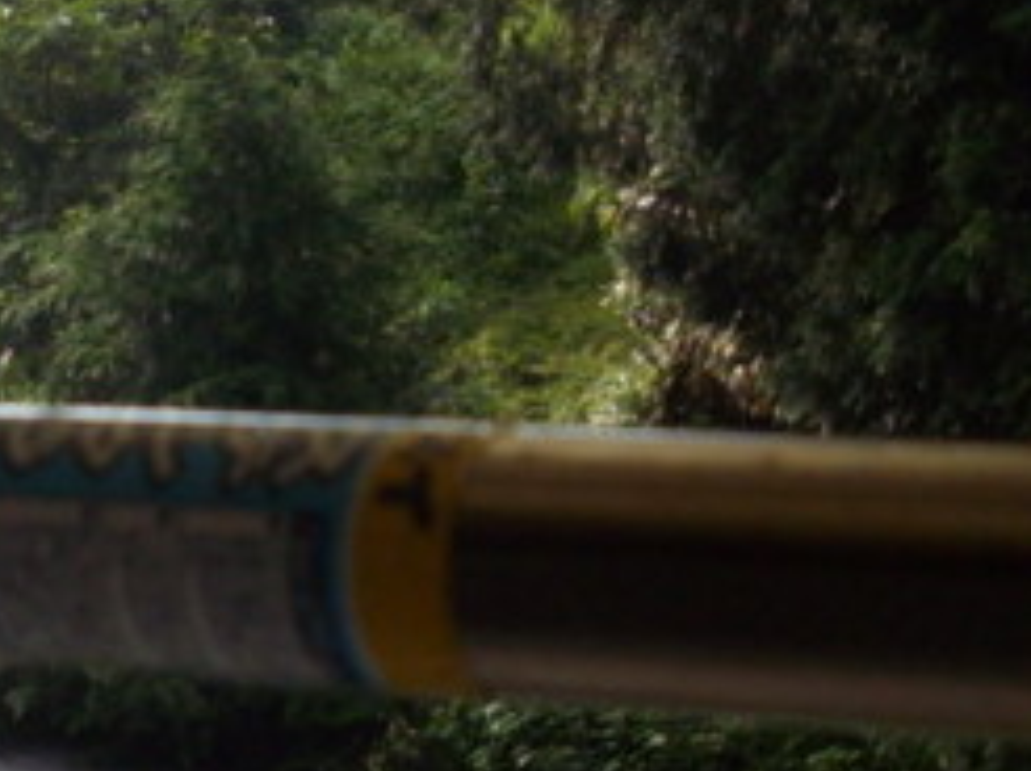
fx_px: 3809
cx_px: -80
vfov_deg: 11.6
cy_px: 473
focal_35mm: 128
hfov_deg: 15.1
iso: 80
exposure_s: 1/400
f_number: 2.8
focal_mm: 6.2
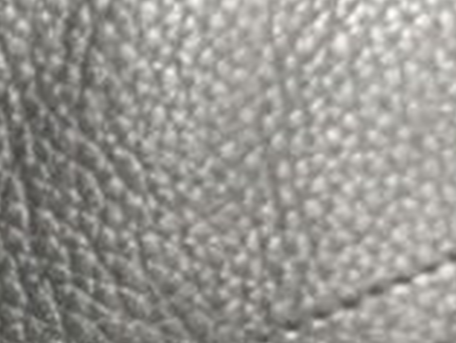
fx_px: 1358
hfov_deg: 17.3
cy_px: 459
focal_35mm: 103
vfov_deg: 13.8
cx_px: -209
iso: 500
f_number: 1.7
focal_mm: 3.71
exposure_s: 1/20
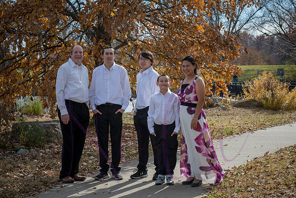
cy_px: 99
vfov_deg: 17.1
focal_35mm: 80
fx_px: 658
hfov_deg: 25.4
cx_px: 148
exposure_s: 1/640
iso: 400
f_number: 10
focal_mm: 80
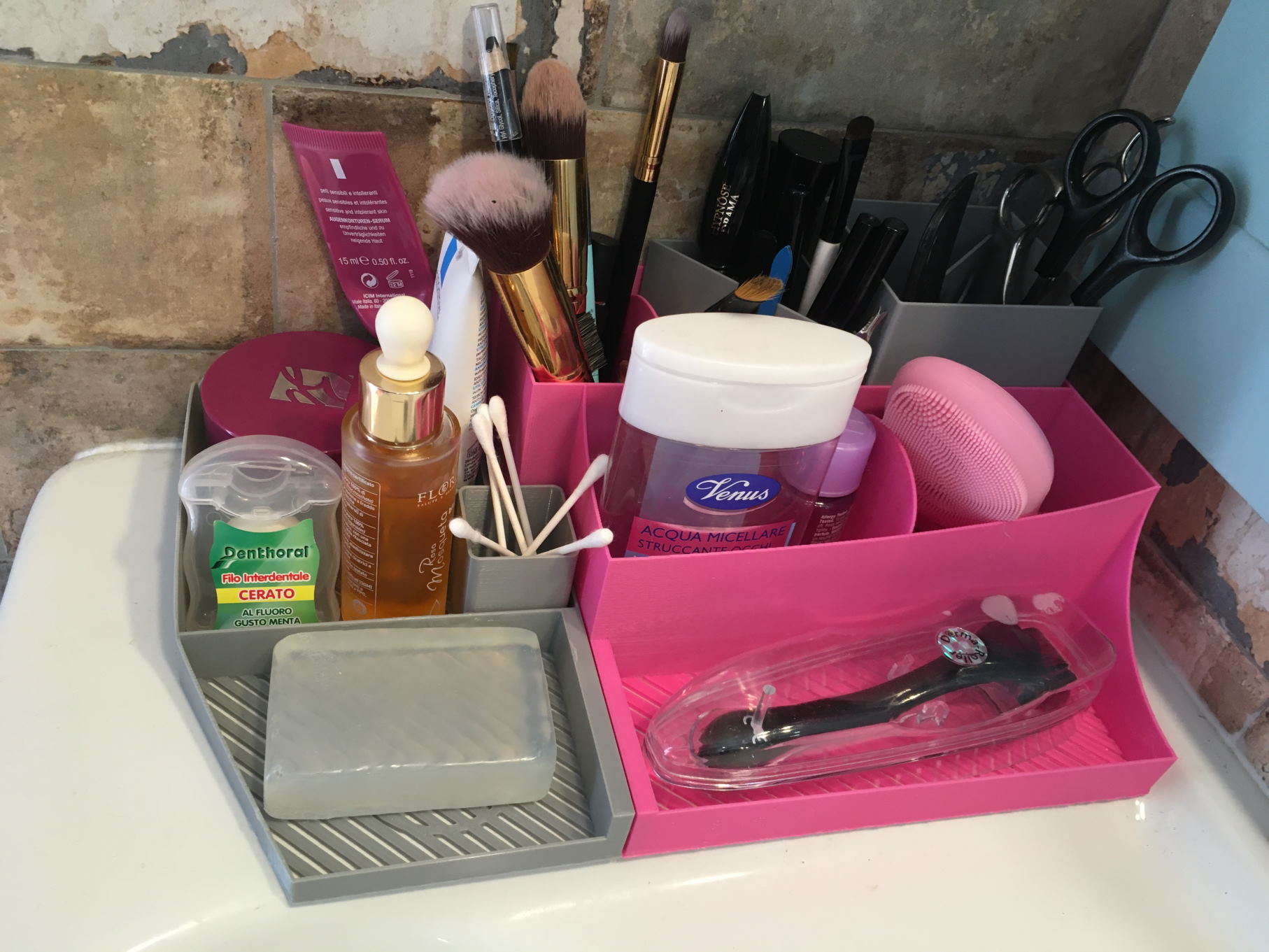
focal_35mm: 29
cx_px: 634
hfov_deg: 61.7
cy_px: 476
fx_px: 1063
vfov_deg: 48.2
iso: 100
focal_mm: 4.15
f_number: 2.2
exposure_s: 1/33
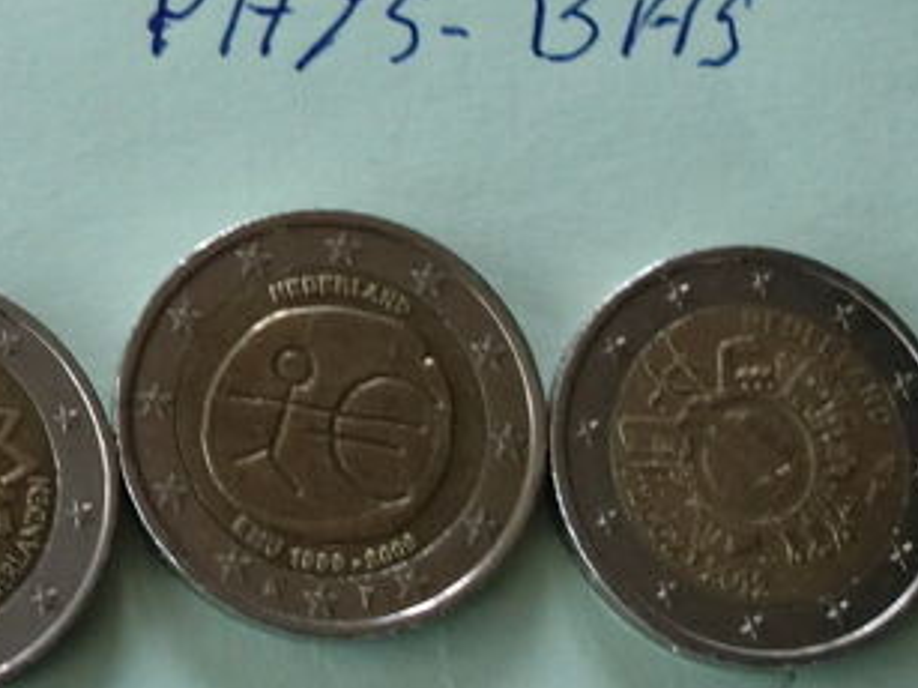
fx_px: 3022
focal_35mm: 114
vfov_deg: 13.0
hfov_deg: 16.6
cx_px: -153
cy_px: 278
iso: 160
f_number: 3.1
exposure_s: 1/60
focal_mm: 6.3
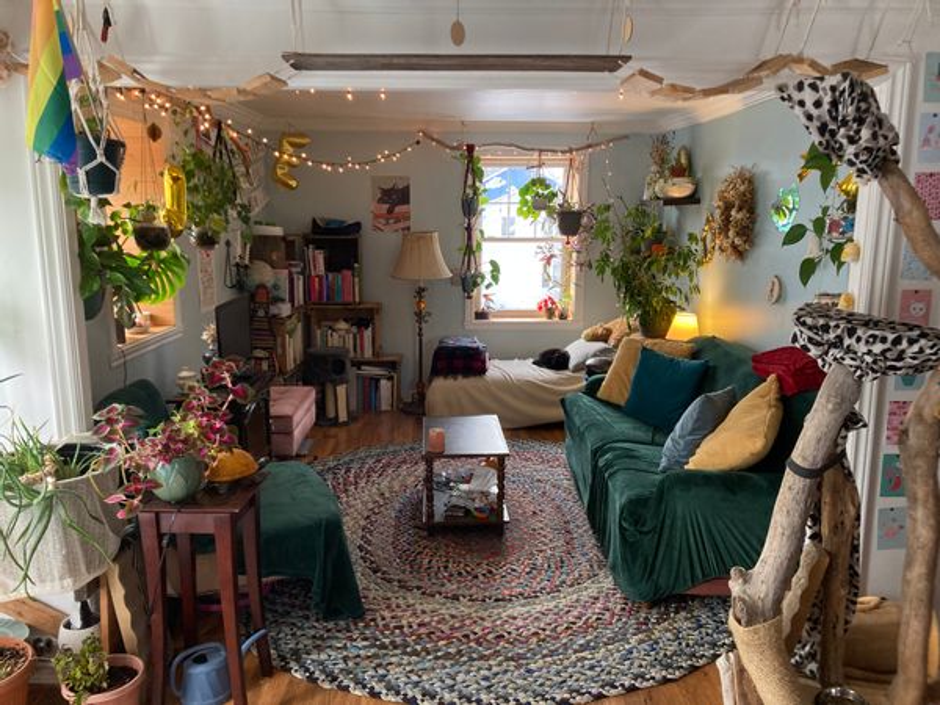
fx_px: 760
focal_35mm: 28
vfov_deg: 49.7
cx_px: 470
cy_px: 352
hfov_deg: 63.4
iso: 80
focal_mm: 3.99
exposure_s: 1/71
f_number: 1.8
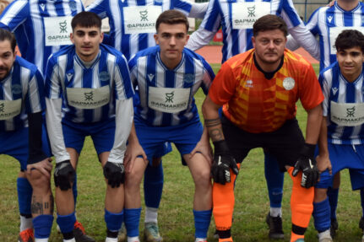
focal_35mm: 97
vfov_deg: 14.1
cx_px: 240
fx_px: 980
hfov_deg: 21.0
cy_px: 80
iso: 360
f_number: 5
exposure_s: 1/400
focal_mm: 40
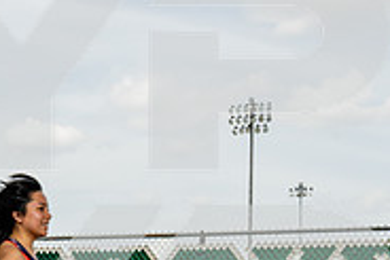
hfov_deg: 19.5
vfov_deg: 12.8
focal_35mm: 104
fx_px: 1128
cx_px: 114
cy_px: 318
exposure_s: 1/200
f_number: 13
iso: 200
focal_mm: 33
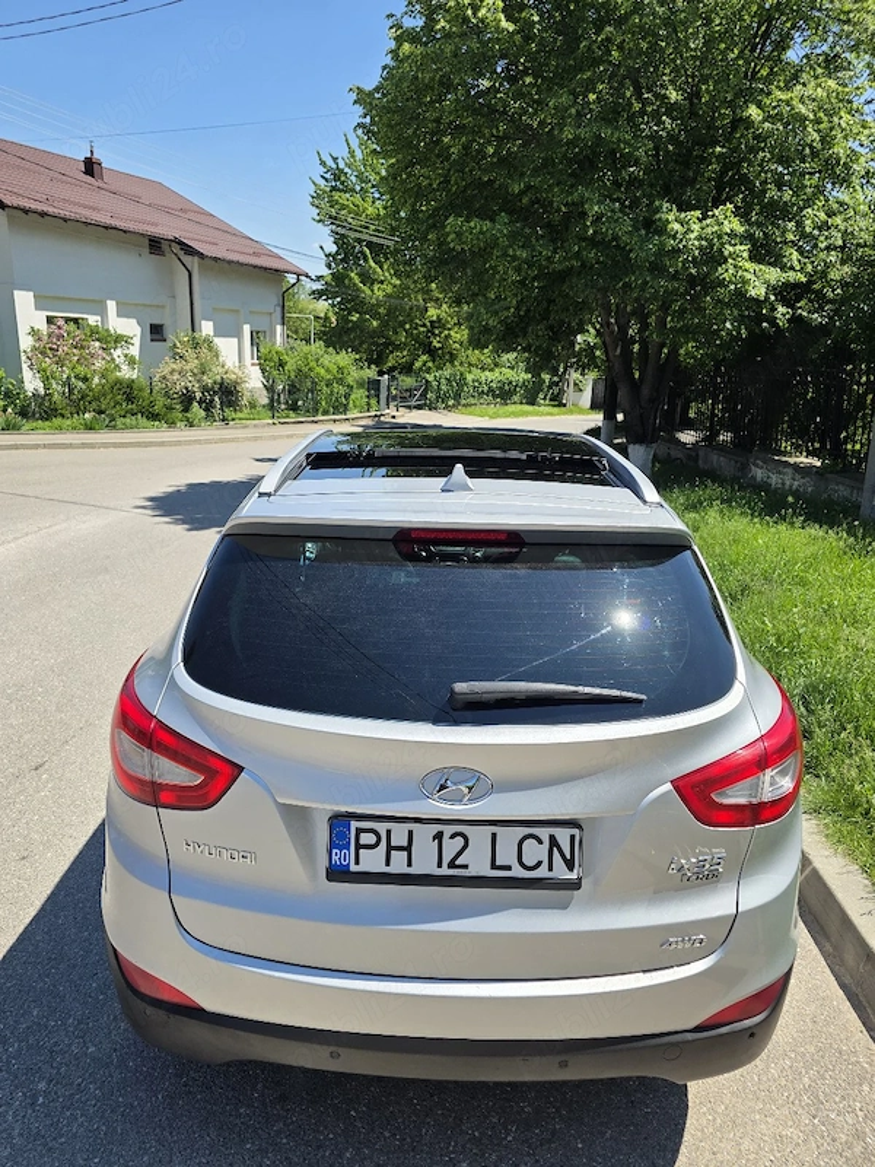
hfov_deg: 58.9
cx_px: 438
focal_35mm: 23
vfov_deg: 73.9
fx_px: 775
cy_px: 584
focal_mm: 6.3
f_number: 1.7
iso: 80
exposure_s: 1/5000
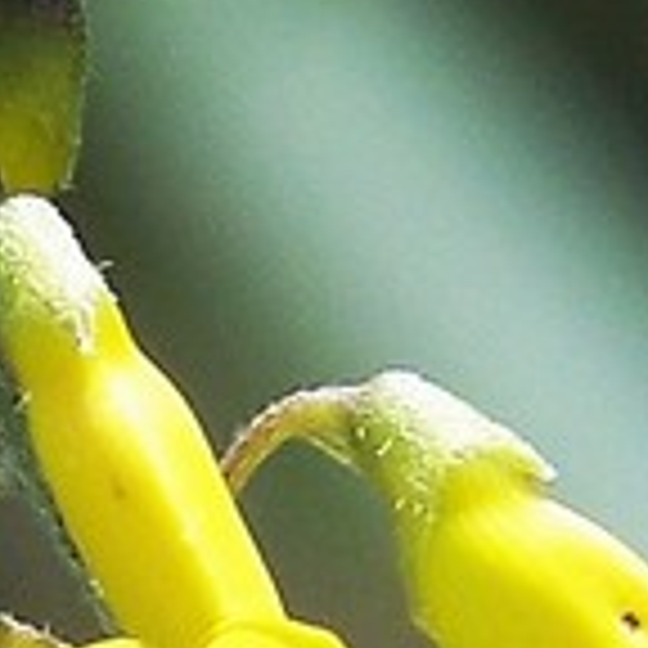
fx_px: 40579
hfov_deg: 0.9
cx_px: -101
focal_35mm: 1916
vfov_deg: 0.9
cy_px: -144
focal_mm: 60.8
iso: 64
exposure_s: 1/400
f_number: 4.5
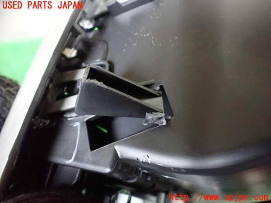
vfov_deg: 46.8
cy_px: 102
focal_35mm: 30
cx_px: 136
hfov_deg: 60.0
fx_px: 235
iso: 1250
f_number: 2.3
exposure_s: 1/30
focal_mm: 5.4
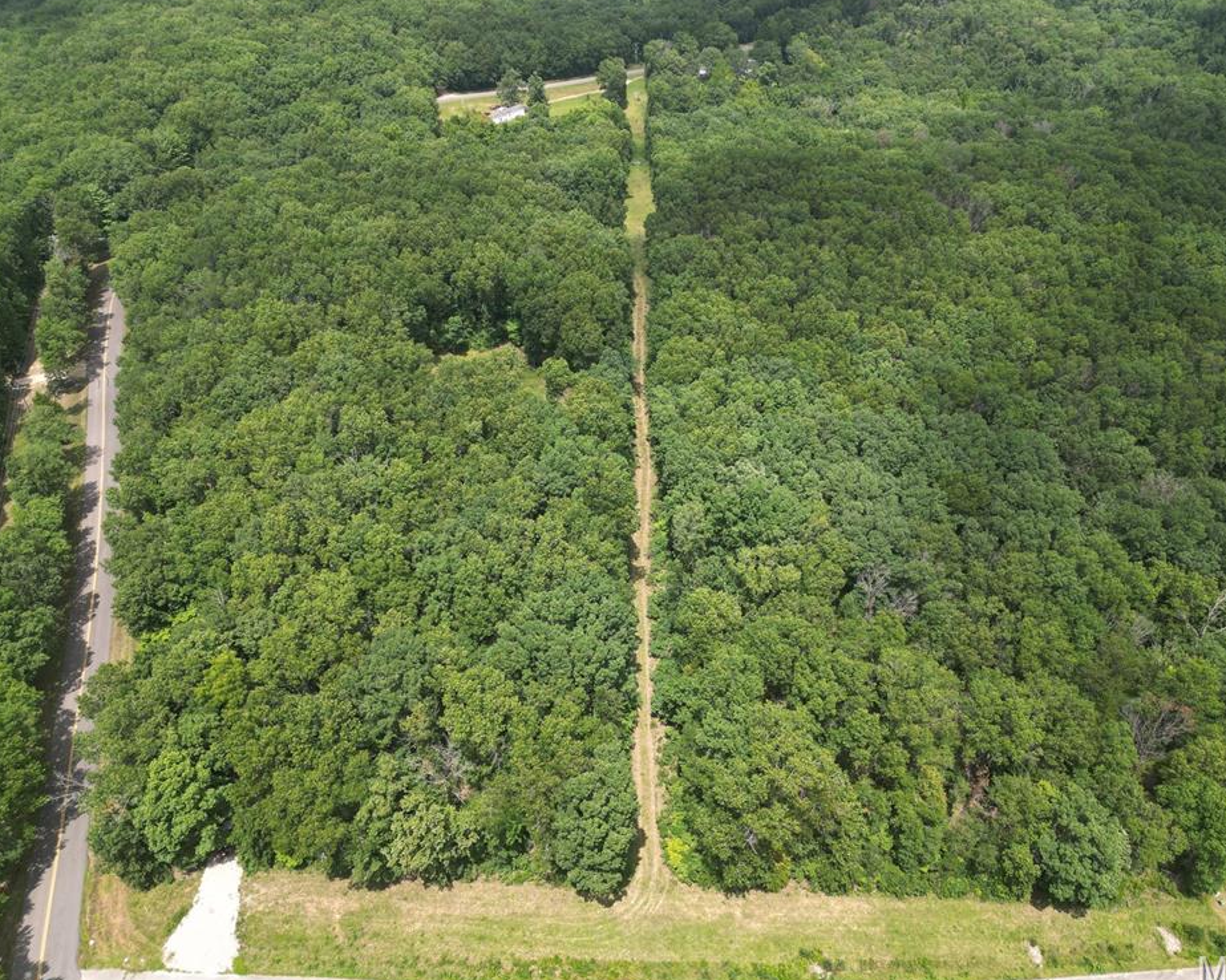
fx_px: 943
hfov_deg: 66.0
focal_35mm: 26
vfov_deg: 54.9
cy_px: 489
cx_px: 651
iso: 110
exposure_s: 1/1500
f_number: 1.7
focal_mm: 6.72
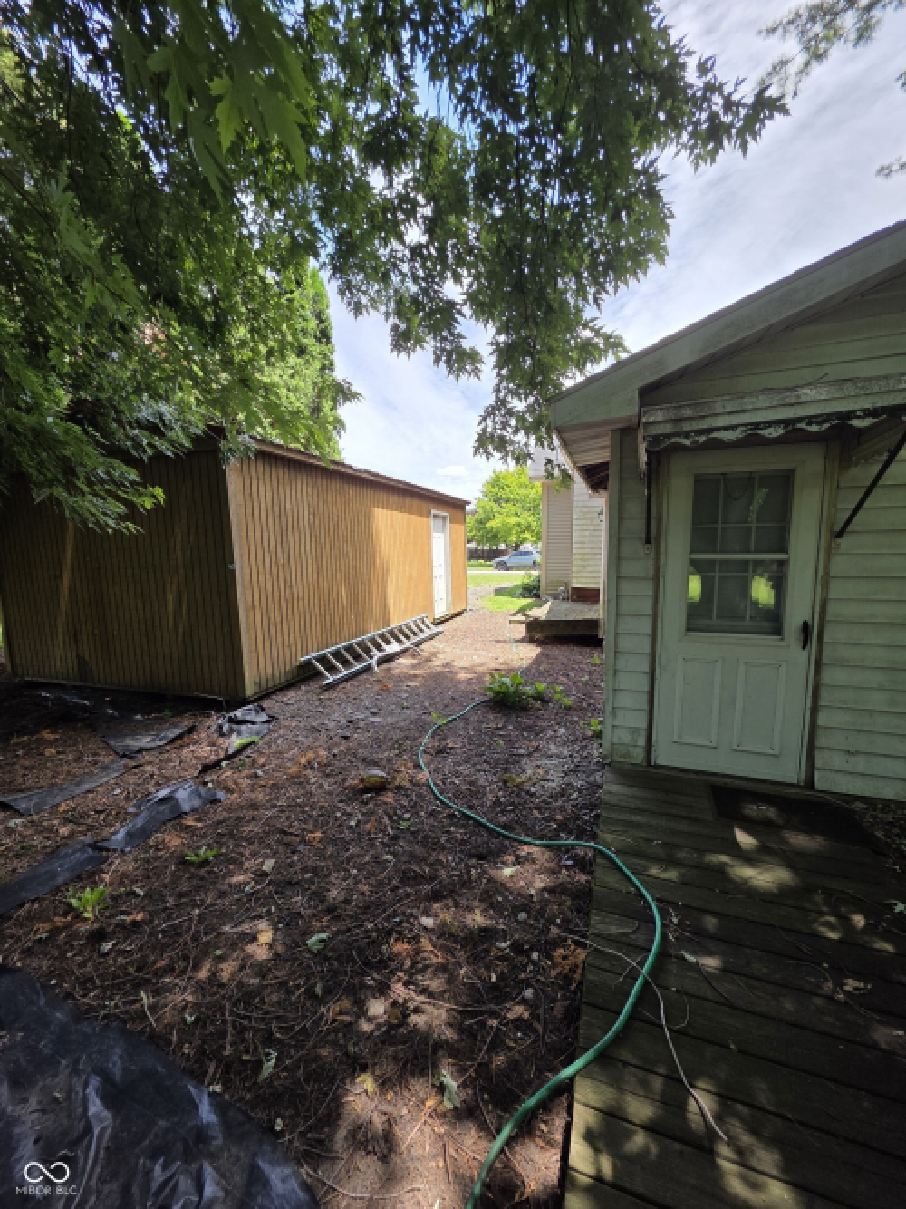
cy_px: 604
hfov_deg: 89.9
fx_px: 454
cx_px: 453
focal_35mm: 13
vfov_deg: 106.2
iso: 40
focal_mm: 2.2
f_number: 1.9
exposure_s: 1/462
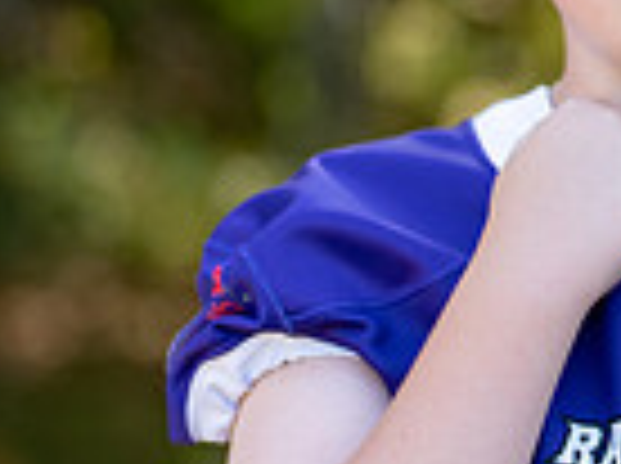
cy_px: 279
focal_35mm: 217
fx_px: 3886
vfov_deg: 6.8
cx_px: 657
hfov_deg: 9.1
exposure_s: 1/1600
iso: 100
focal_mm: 50
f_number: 1.2
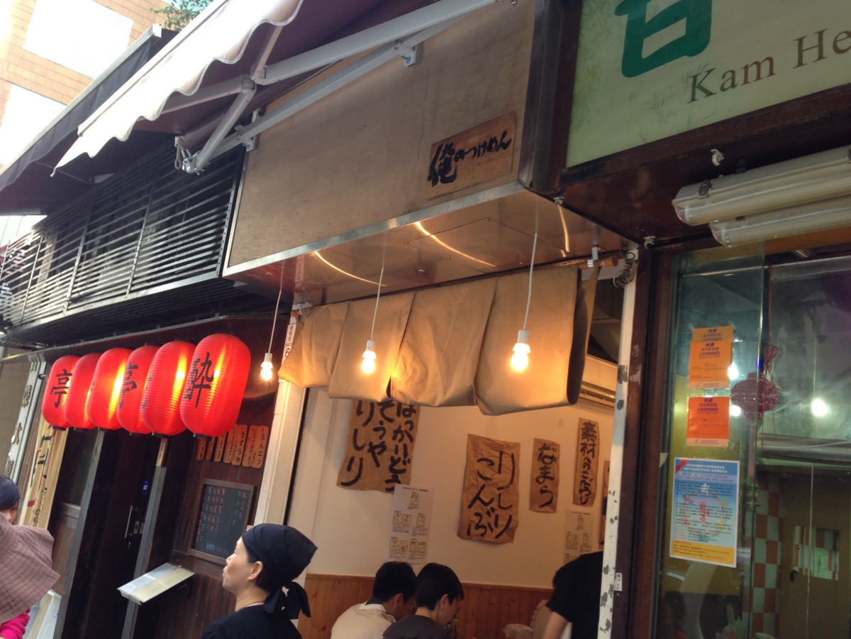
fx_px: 811
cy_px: 320
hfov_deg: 55.4
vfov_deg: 42.9
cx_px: 426
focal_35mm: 33
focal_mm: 4.13
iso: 64
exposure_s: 1/40
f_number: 2.4
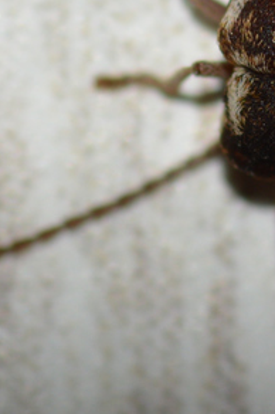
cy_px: 40
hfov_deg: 4.2
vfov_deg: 6.3
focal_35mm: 329
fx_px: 3778
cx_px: 265
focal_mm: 100
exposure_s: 1/200
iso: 100
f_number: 16
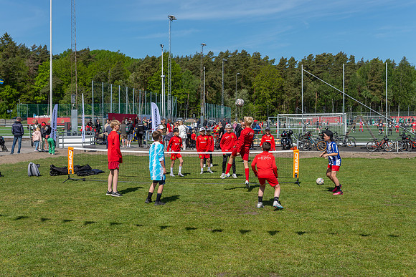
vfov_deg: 29.6
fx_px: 525
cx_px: 208
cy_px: 138
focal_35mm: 45
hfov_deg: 43.2
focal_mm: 44
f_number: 4
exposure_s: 1/800
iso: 100
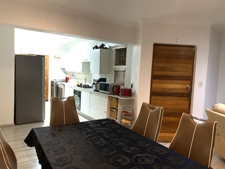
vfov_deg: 53.1
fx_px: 169
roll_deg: -0.1
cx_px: 112
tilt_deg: -3.1
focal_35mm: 26
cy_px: 84
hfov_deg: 67.3
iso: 200
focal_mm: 4.25
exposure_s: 1/50
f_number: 1.8
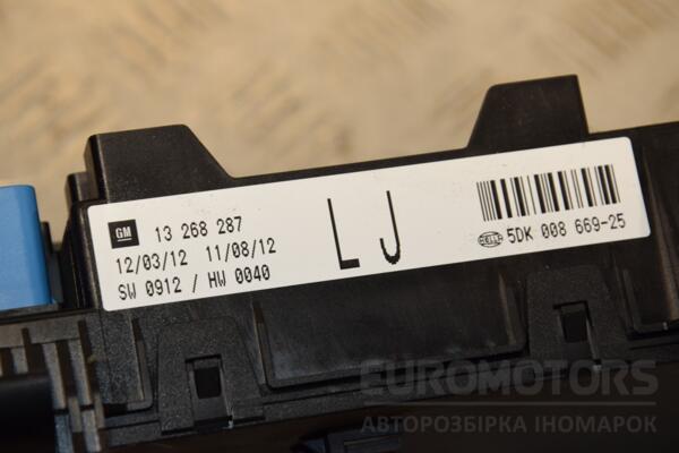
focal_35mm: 158
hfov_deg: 13.0
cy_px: 226
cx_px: 340
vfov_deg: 8.7
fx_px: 2970
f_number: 9
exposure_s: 1/200
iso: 800
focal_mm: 105
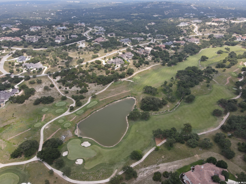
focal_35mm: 24
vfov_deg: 56.8
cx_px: 123
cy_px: 92
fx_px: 171
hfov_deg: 71.6
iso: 100
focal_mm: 4.5
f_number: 2.8
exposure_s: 1/400
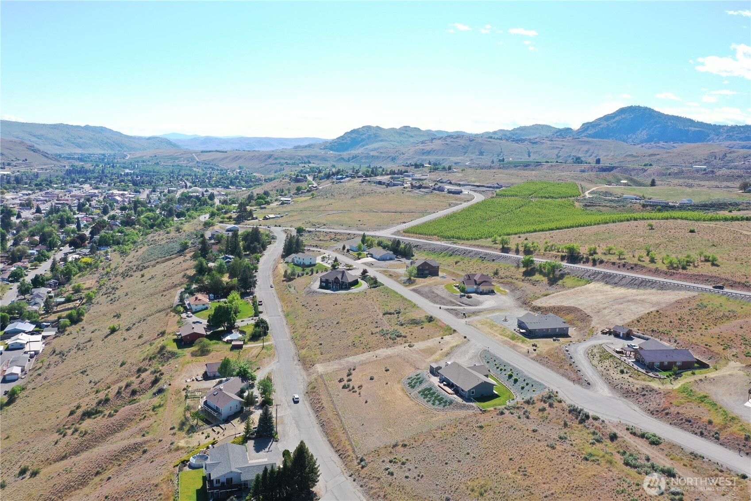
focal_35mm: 28
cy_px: 250
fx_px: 584
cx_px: 376
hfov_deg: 65.5
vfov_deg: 46.4
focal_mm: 10.26
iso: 100
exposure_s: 1/320
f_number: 5.6
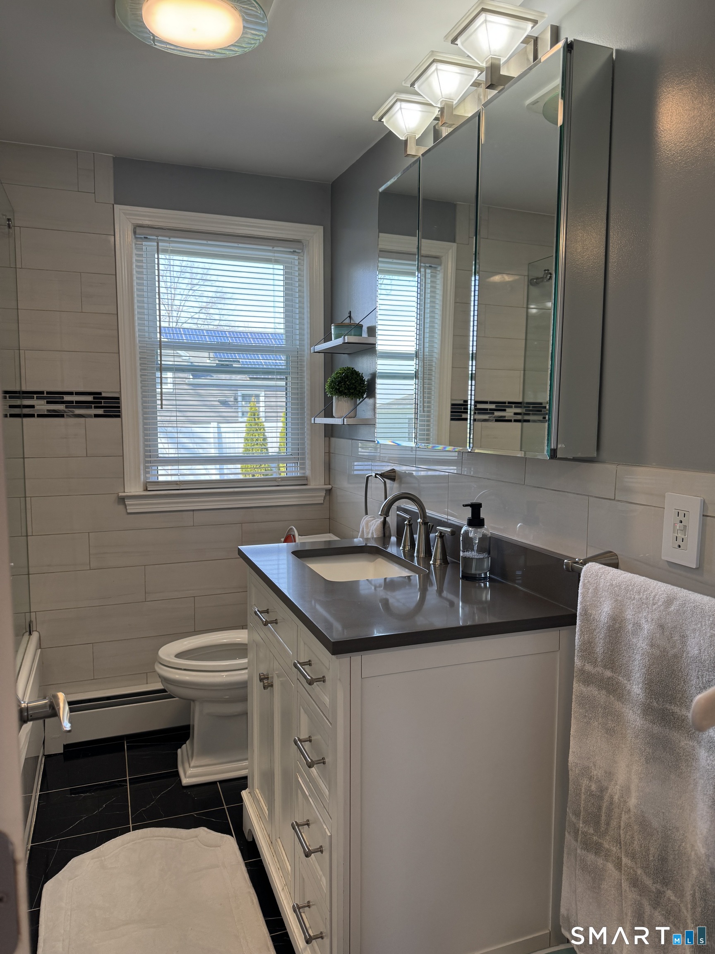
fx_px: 661
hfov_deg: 56.8
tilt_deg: -5.7
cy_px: 477
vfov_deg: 71.6
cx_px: 358
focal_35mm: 24
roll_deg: +0.7
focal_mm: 6.76
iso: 100
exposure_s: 1/133
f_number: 1.78
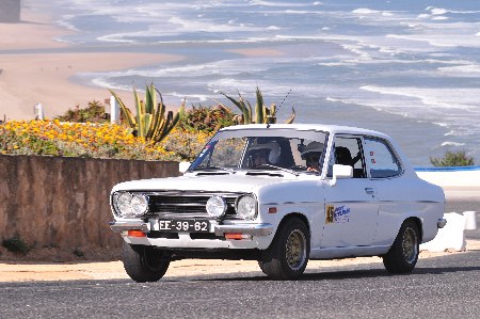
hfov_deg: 13.1
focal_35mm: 158
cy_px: 160
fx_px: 2098
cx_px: 240
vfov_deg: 8.7
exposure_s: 1/640
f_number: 6.3
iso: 250
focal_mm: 105
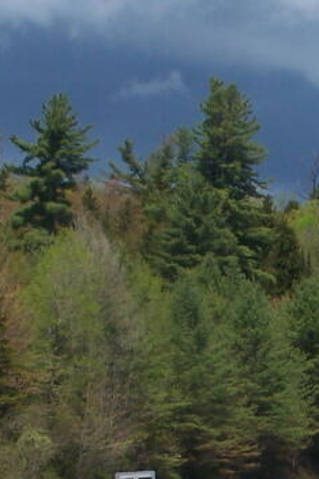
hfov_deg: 6.6
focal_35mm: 203
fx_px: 2703
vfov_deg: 10.1
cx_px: 519
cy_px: 406
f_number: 4.5
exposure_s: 1/800
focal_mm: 11.1
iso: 80
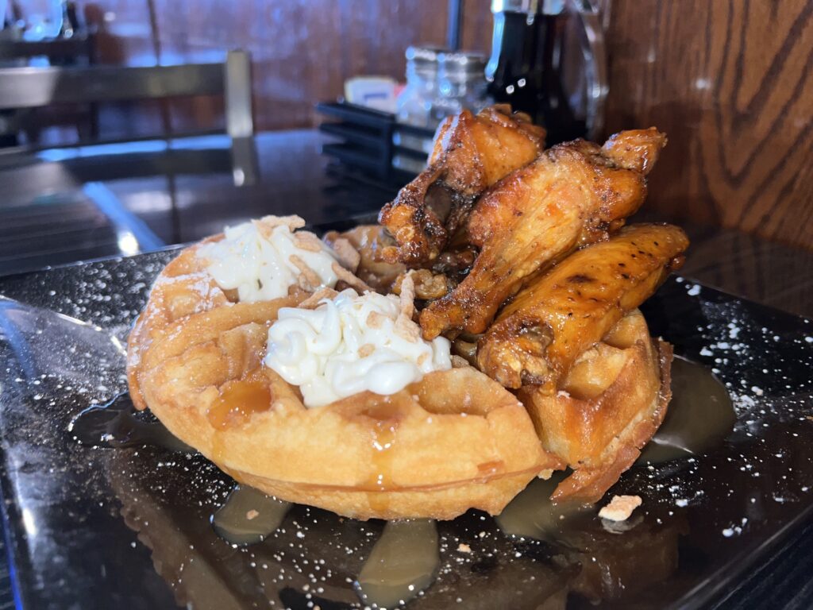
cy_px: 305
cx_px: 406
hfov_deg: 67.3
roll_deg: -1.1
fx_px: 611
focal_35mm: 26
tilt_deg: -24.9
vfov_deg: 53.1
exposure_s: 1/11
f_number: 1.5
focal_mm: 5.7
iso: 32
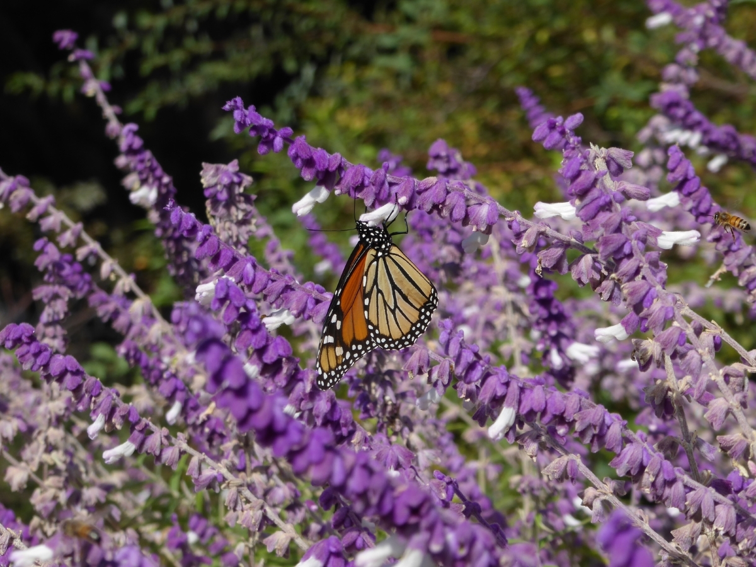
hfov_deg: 9.9
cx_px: 378
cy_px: 284
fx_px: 4368
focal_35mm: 200
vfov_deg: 7.4
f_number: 5.6
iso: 80
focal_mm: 35.8
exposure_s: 1/500
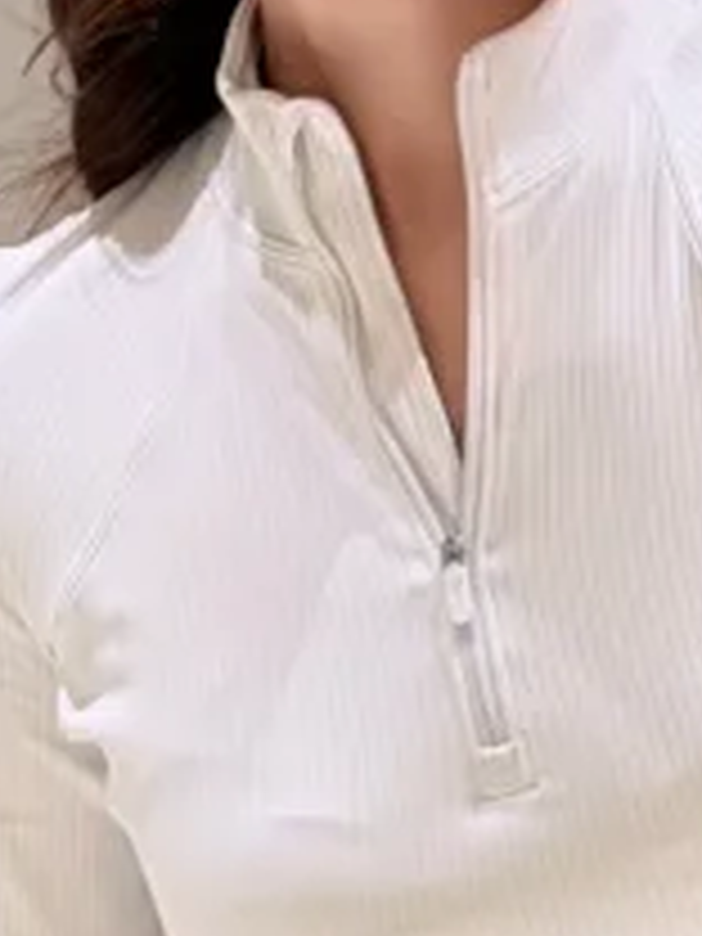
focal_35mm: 332
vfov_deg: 6.0
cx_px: 968
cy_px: -27
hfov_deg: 4.5
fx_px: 8977
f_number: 1.78
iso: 200
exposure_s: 1/50
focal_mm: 6.76
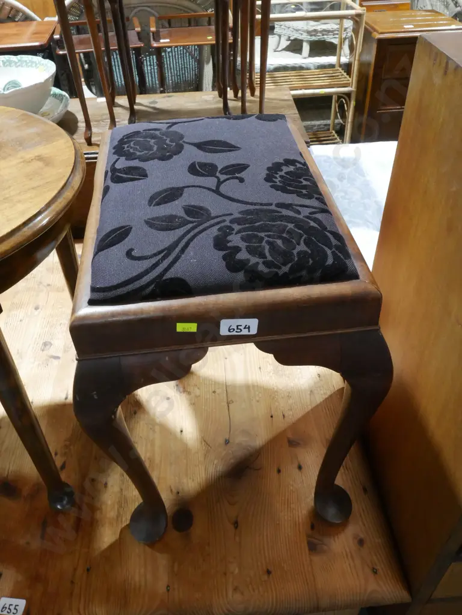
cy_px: 308
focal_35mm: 28
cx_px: 231
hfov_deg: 49.7
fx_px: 498
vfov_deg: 63.4
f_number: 10
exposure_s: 1/30
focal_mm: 14
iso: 3200
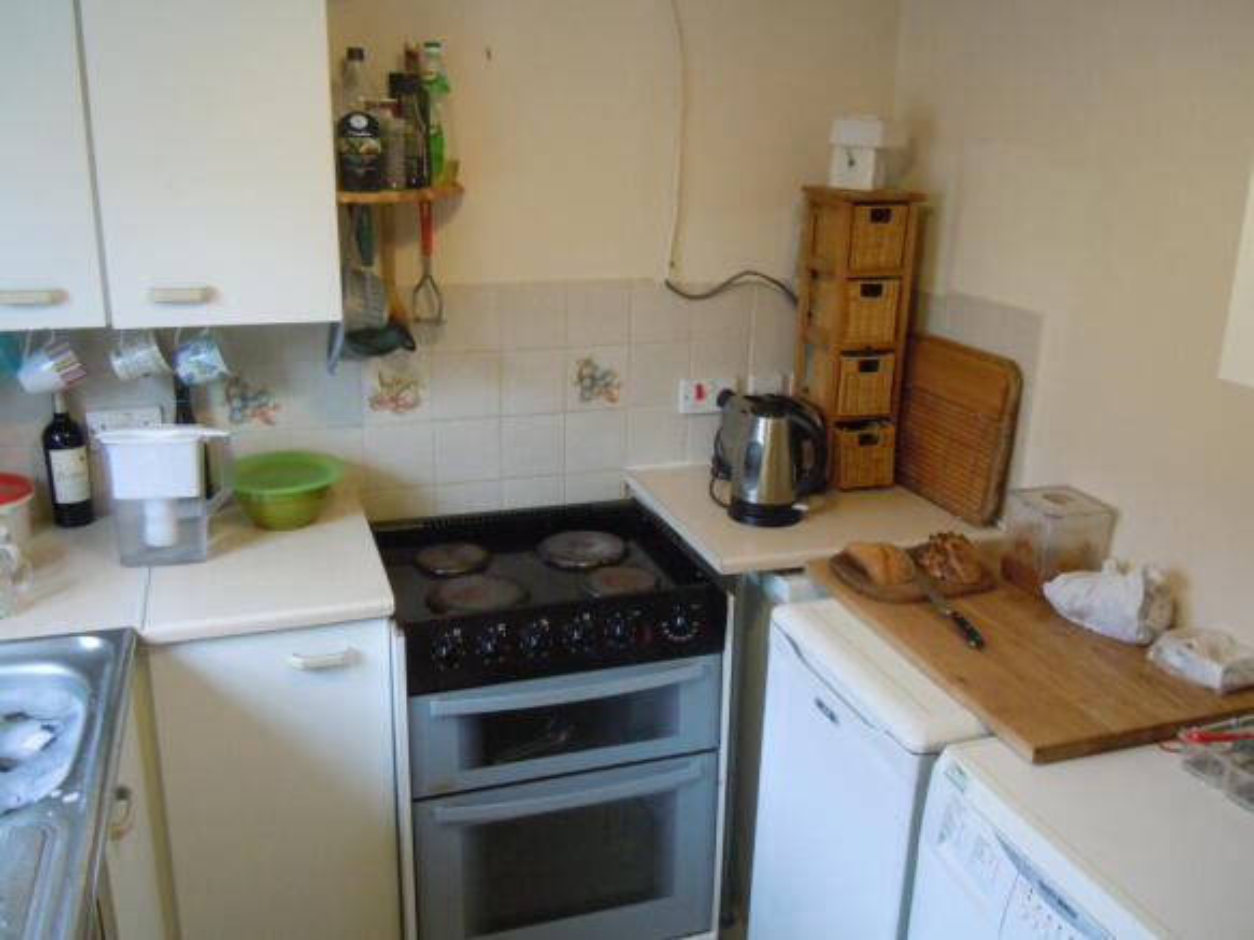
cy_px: 470
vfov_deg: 46.8
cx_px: 627
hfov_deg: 60.0
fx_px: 1087
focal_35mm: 30
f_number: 3.5
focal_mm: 5.4
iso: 400
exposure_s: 1/30
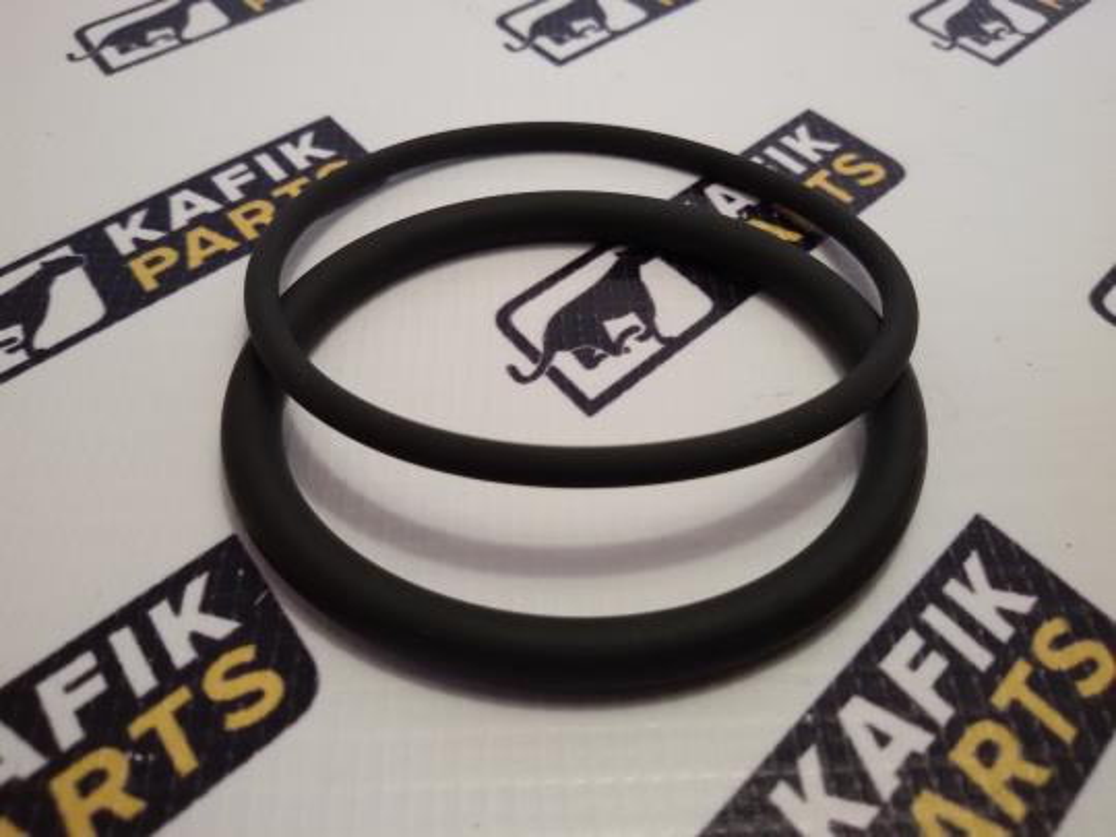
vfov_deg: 45.4
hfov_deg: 58.4
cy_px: 418
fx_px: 999
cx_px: 558
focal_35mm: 31
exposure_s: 1/50
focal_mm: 2.93
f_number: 2.4
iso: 40
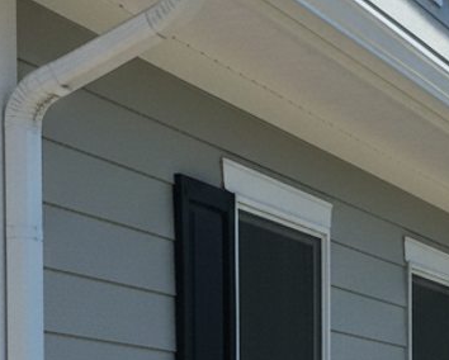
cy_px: 508
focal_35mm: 76
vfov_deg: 18.4
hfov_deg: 24.8
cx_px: 331
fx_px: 1011
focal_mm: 6.4
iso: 703
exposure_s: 1/1594
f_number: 1.8
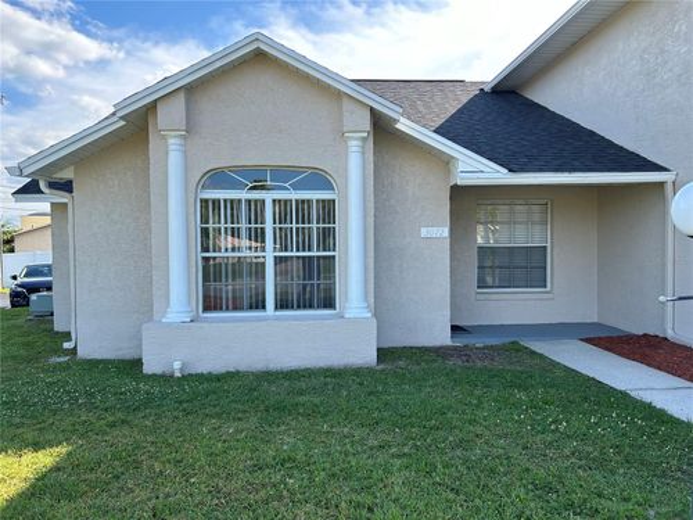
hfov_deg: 67.3
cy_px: 260
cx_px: 346
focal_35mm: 26
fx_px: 521
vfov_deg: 53.1
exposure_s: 1/1000
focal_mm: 5.7
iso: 50
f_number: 1.5
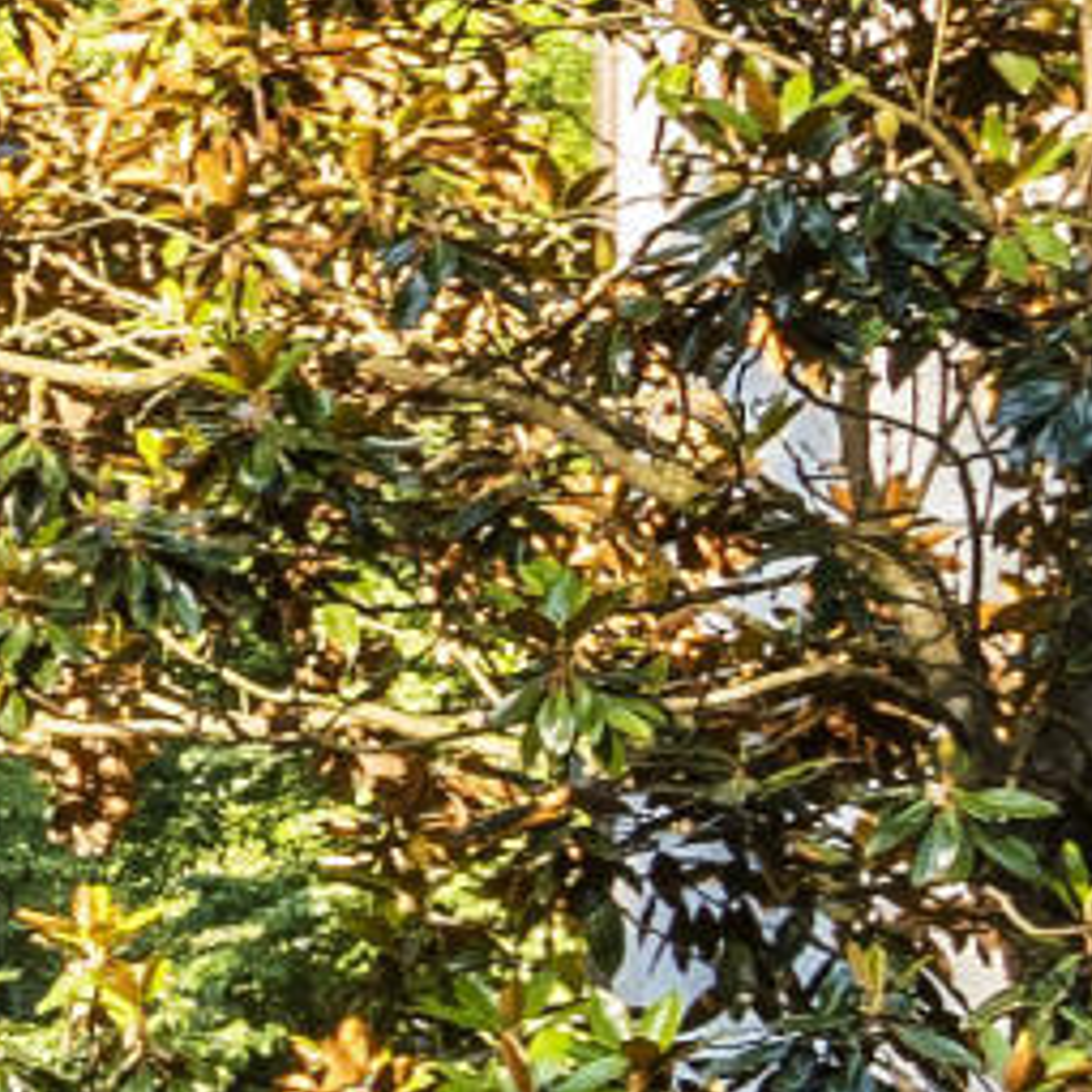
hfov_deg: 7.6
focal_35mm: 150
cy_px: 630
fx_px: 5354
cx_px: -3400
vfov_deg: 11.6
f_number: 8
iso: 320
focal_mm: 10
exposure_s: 1/60
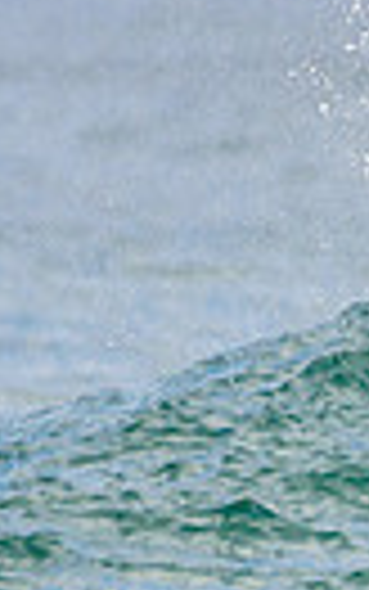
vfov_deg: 0.8
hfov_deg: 0.5
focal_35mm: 2761
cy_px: 363
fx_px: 44377
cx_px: 1065
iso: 450
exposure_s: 1/2000
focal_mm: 500
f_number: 5.6
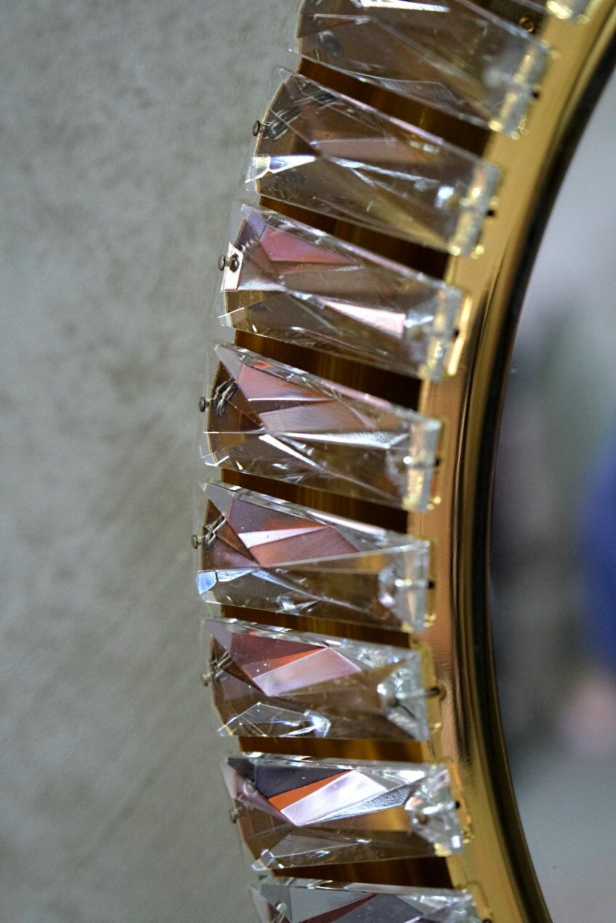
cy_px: 462
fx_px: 1797
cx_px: 308
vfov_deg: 28.8
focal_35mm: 70
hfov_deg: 19.5
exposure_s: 1/70
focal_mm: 46.6
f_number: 4
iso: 2500
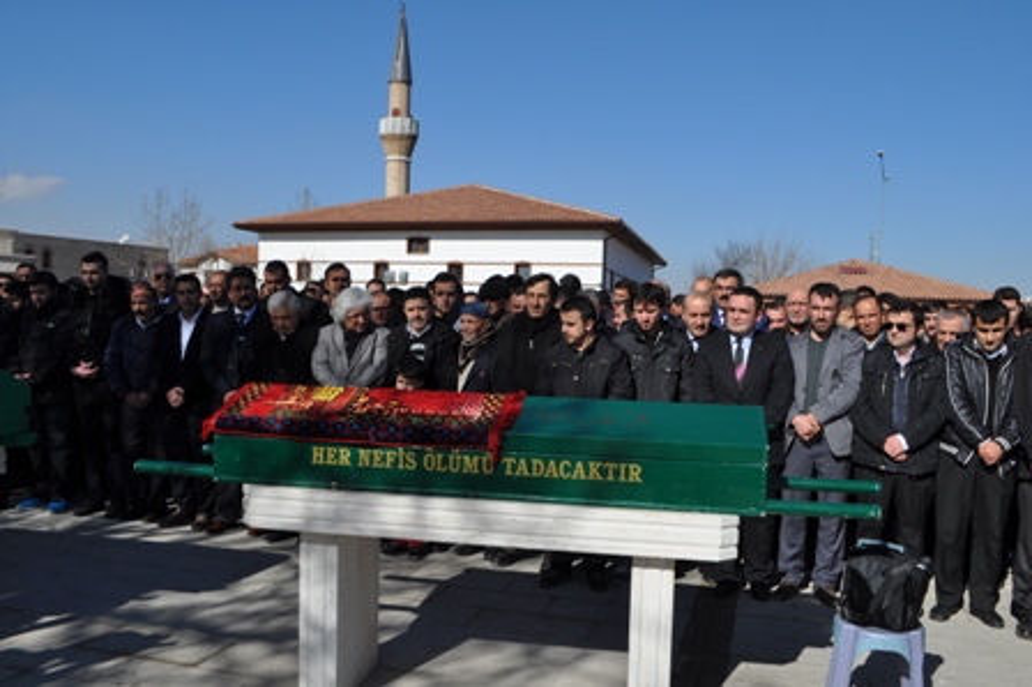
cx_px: 516
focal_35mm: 33
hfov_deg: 57.3
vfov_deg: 39.9
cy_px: 344
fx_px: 945
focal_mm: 22
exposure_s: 1/500
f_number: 11
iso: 200
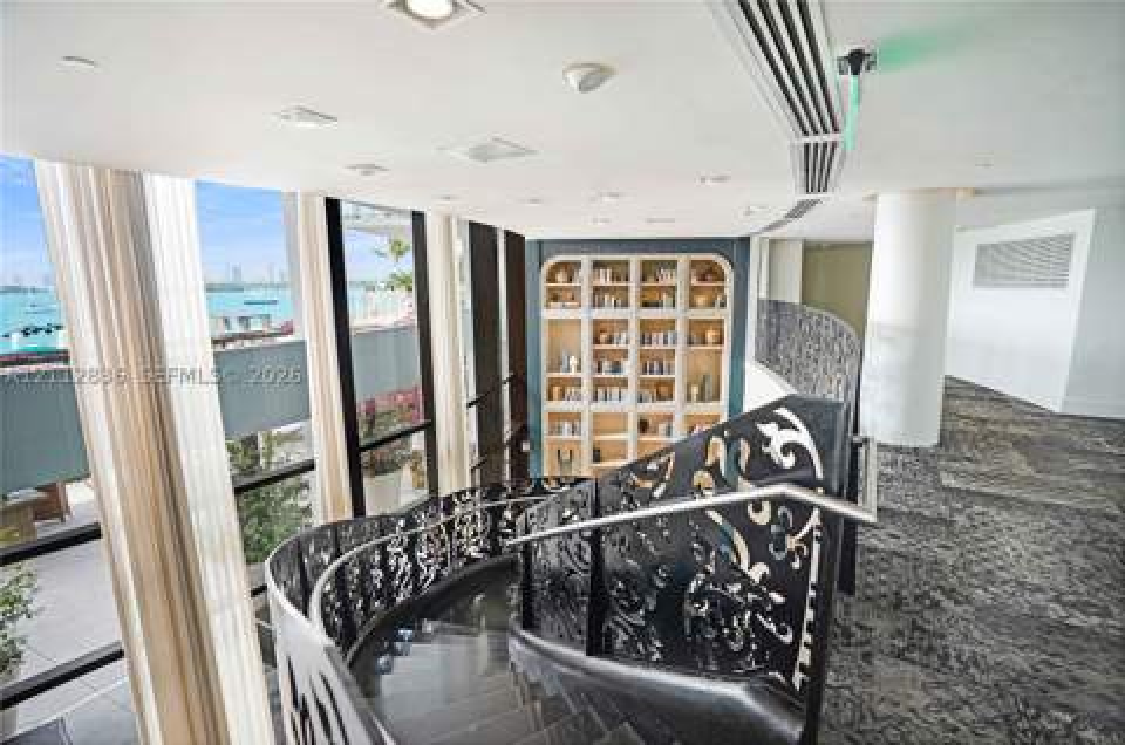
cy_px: 372
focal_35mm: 16
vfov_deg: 73.5
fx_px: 499
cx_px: 562
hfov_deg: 96.8
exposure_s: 1/250
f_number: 5
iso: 320
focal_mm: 16
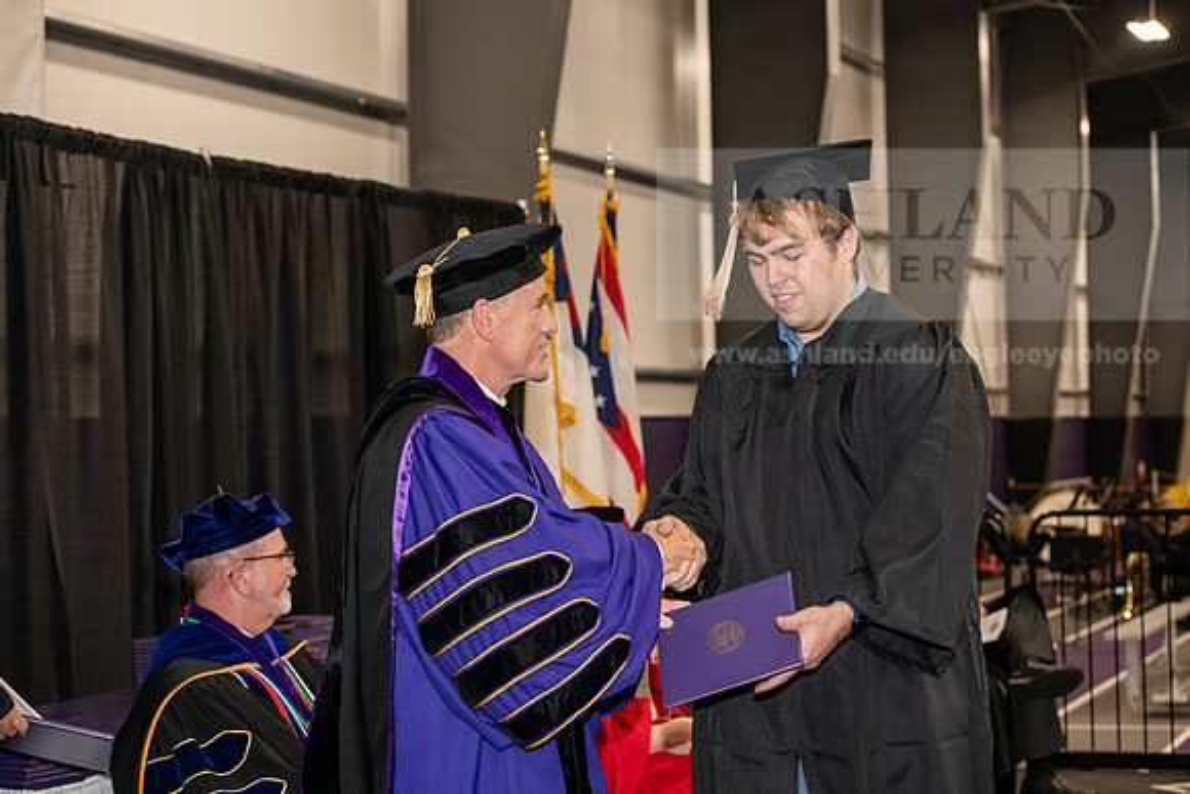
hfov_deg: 28.8
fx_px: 2314
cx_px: 595
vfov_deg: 19.5
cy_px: 397
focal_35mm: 70
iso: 2500
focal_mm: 70
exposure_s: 1/200
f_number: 5
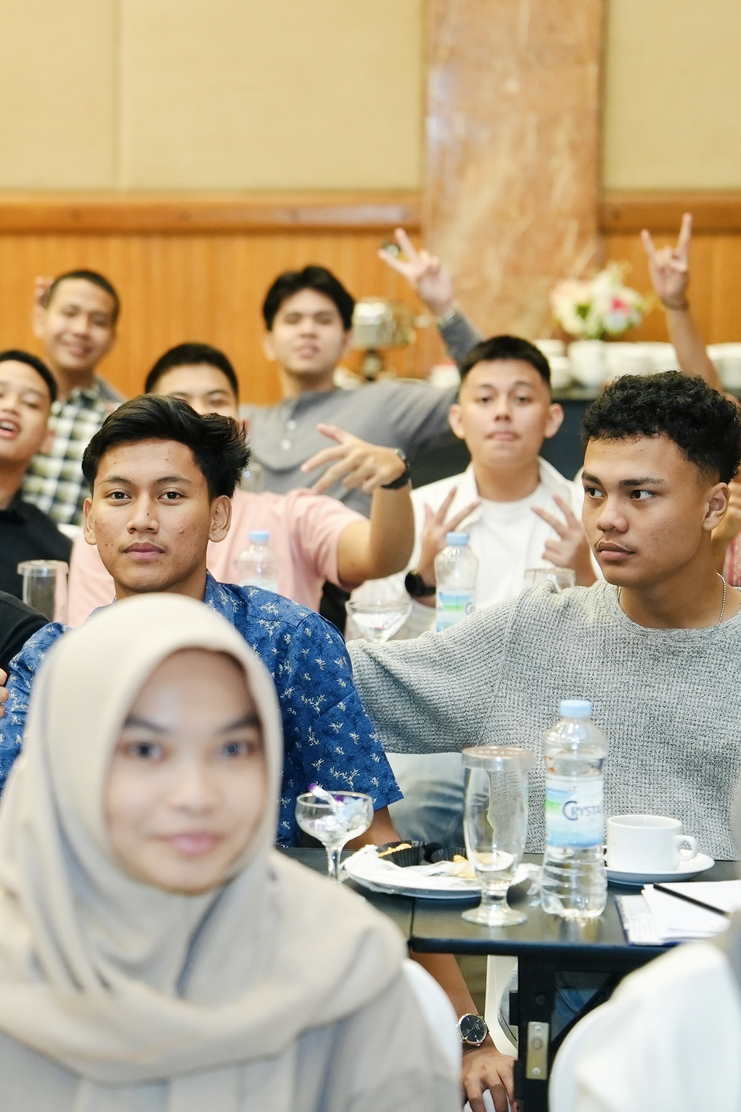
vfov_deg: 18.8
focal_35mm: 109
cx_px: 83
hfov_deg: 12.5
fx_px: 3366
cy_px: 576
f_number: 2.8
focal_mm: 70
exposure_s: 1/125
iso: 2500
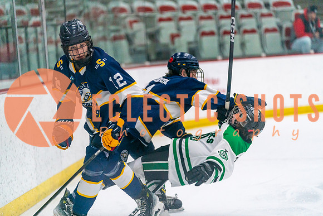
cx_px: 162
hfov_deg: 13.3
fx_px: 1382
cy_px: 108
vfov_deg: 8.9
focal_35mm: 154
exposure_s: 1/1600
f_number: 2.8
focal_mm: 154
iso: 4000
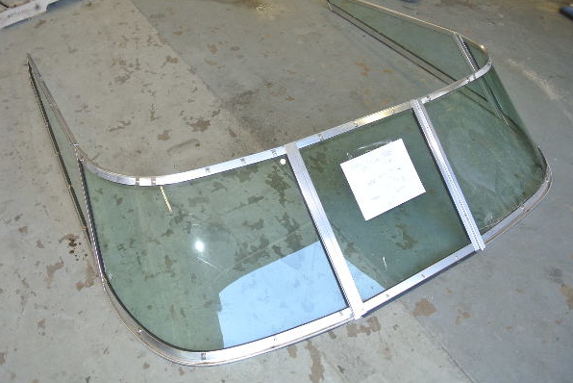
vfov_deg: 45.0
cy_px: 186
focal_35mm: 29
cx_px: 272
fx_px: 462
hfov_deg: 63.6
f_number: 3.5
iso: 220
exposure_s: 1/60
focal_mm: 10
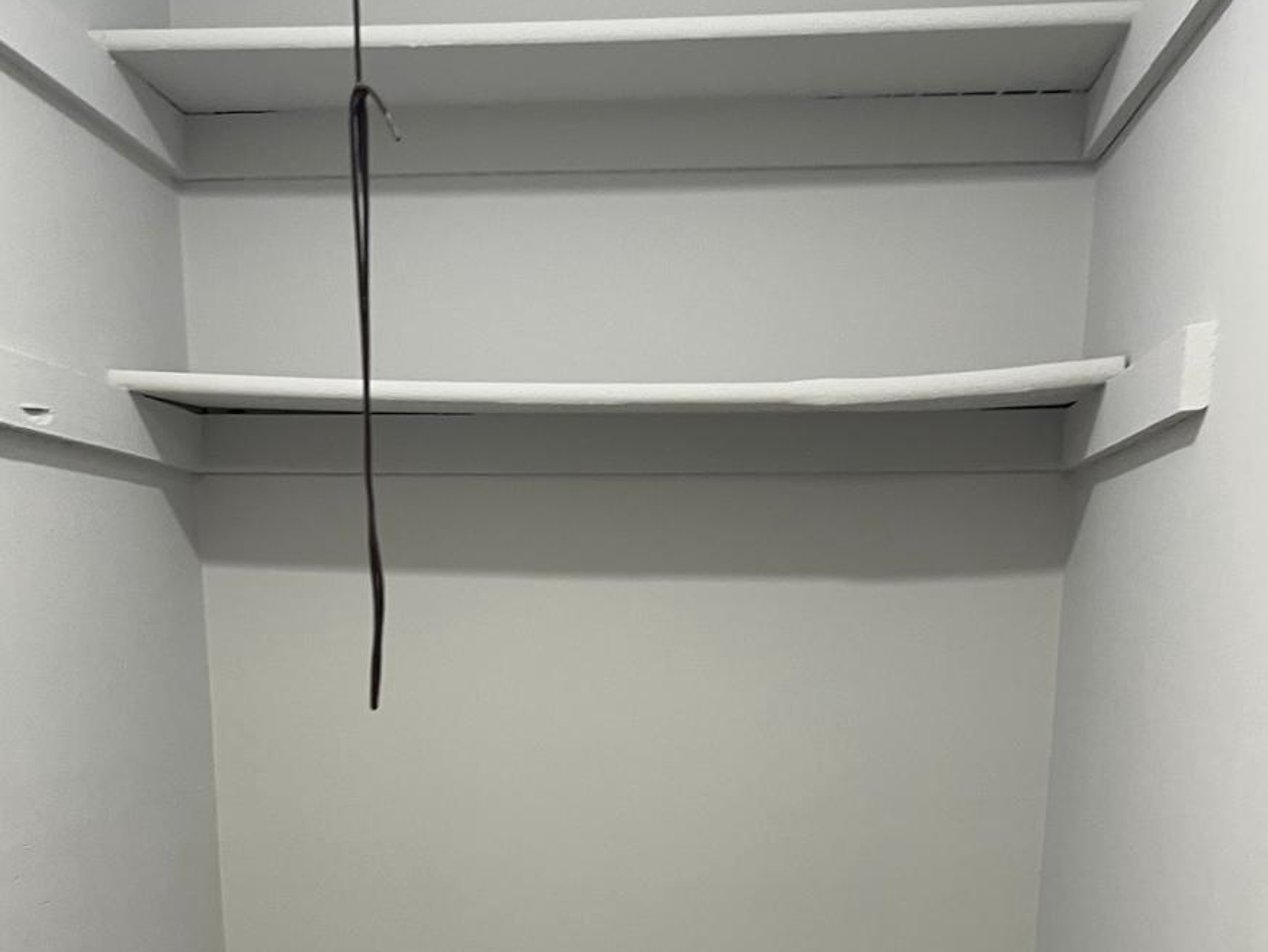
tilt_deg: -16.8
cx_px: 604
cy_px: 1099
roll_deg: -0.2
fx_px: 1612
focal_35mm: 44
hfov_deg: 42.9
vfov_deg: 29.1
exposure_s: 1/60
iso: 125
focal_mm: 5.1
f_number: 1.6
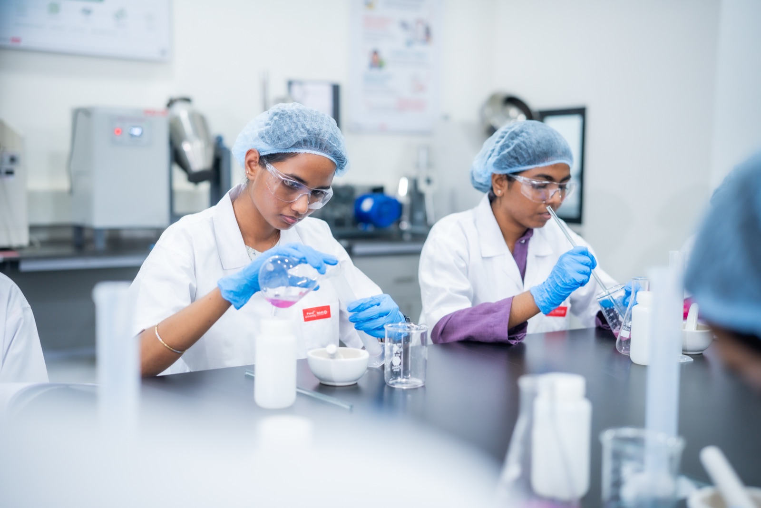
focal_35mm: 50
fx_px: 1057
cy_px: 254
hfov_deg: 39.6
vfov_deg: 27.0
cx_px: 380
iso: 640
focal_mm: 50
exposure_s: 1/125
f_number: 2
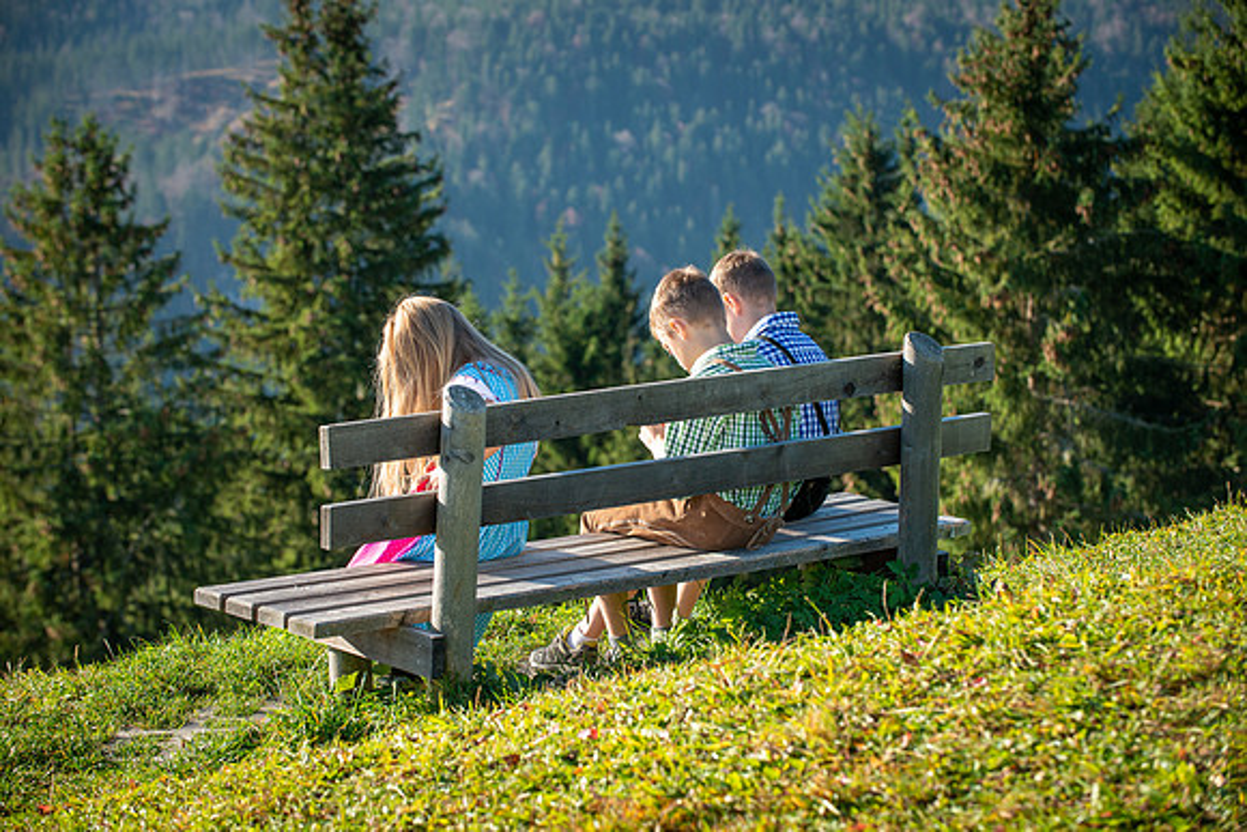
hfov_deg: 19.5
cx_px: 624
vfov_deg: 13.0
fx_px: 3638
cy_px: 416
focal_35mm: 105
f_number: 7.1
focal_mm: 105
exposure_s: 1/250
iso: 100
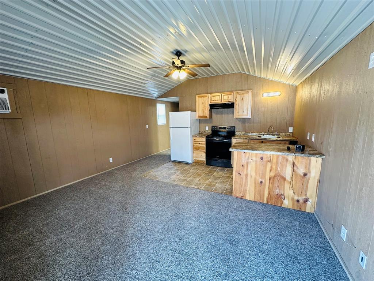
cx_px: 187
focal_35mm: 14
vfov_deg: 85.7
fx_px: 151
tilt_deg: -8.5
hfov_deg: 102.1
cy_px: 140
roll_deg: +1.4
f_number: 2.2
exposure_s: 1/60
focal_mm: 2.22
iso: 160
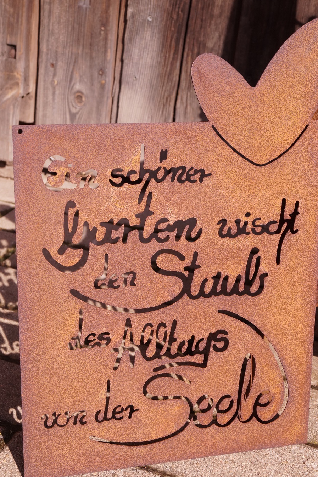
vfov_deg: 34.2
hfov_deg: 23.1
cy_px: 260
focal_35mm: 59
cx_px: 162
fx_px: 776
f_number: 9
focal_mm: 35
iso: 400
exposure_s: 1/500
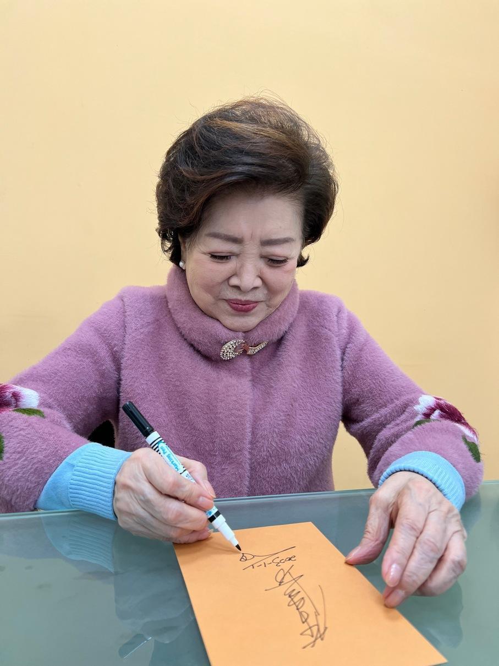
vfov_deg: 67.3
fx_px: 500
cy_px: 333
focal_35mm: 26
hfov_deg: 53.1
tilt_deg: -2.8
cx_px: 250
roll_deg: -1.4
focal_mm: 5.7
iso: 100
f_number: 1.5
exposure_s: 1/60
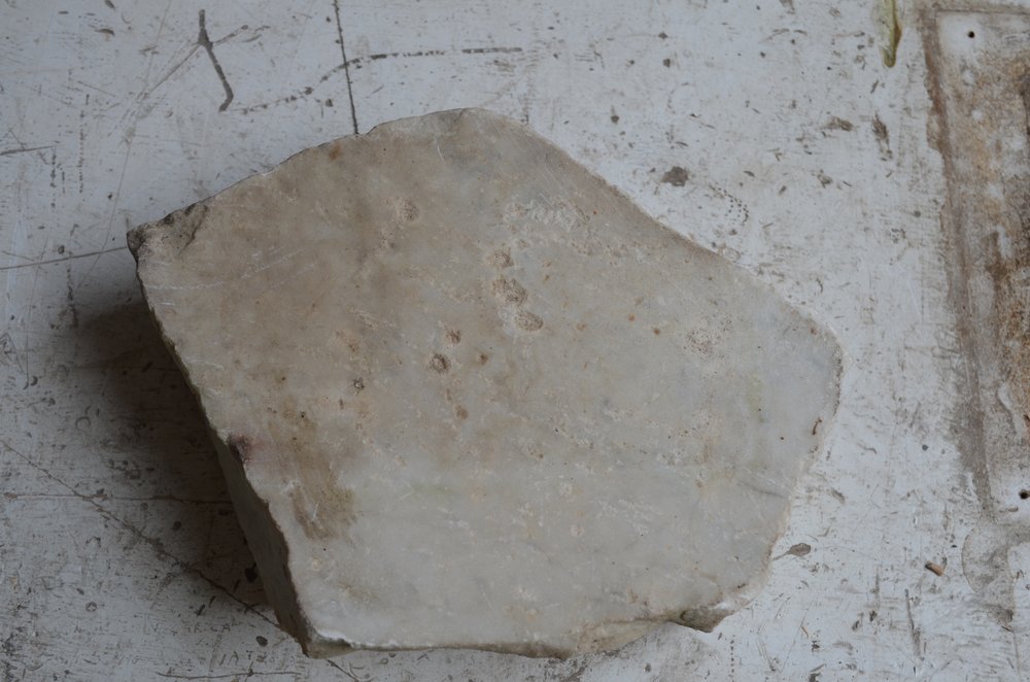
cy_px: 341
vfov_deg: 34.1
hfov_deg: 49.6
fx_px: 1113
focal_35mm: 39
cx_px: 515
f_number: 5.6
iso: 250
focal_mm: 26
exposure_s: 1/60
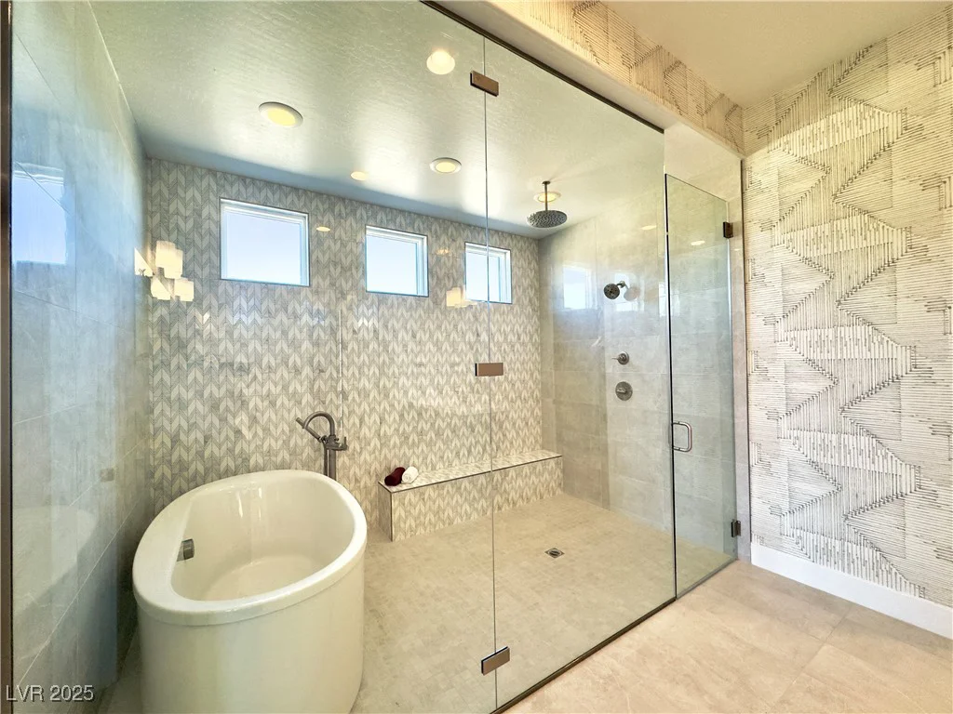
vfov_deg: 85.7
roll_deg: +0.0
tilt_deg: -0.1
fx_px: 385
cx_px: 476
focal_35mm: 14
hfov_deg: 102.1
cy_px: 357
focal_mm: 2.22
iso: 100
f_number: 2.2
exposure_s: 1/120
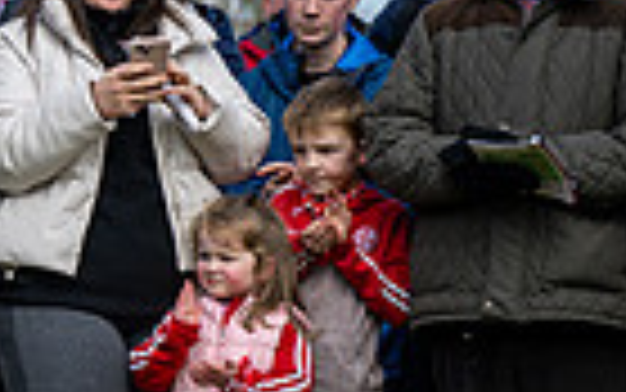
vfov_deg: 4.4
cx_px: -545
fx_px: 5069
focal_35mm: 297
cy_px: 160
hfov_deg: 6.9
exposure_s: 1/1600
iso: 100
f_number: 2.8
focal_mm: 70
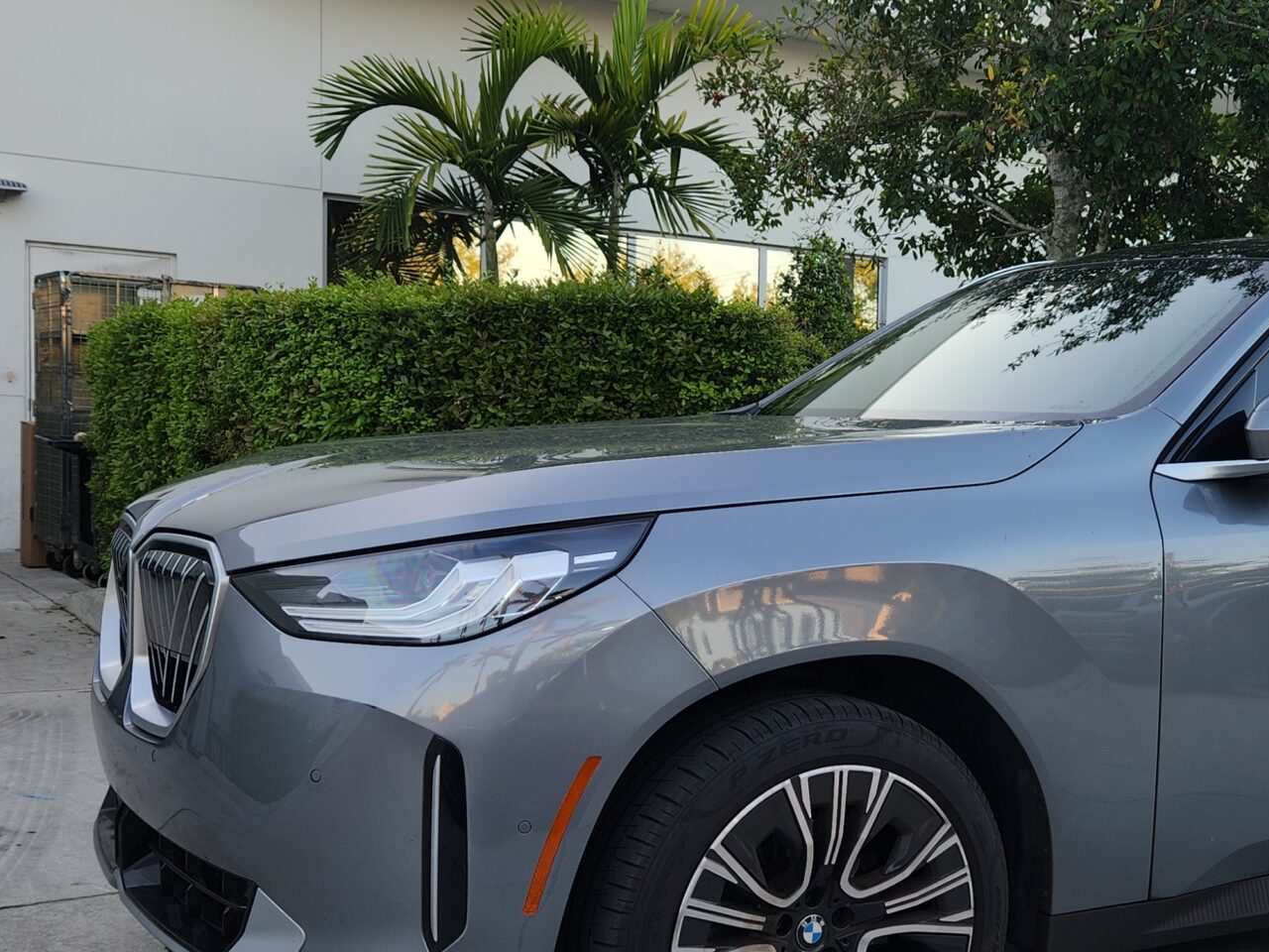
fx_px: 1686
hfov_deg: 40.4
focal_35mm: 46
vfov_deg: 31.5
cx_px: 903
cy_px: 555
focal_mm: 5.4
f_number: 1.8
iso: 20
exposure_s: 1/128
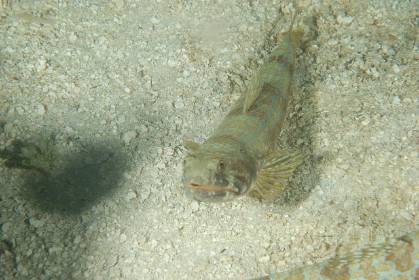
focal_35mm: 105
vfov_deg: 13.1
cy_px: 140
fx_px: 1223
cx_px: 210
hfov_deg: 19.4
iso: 100
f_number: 14
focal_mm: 70
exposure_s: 1/250
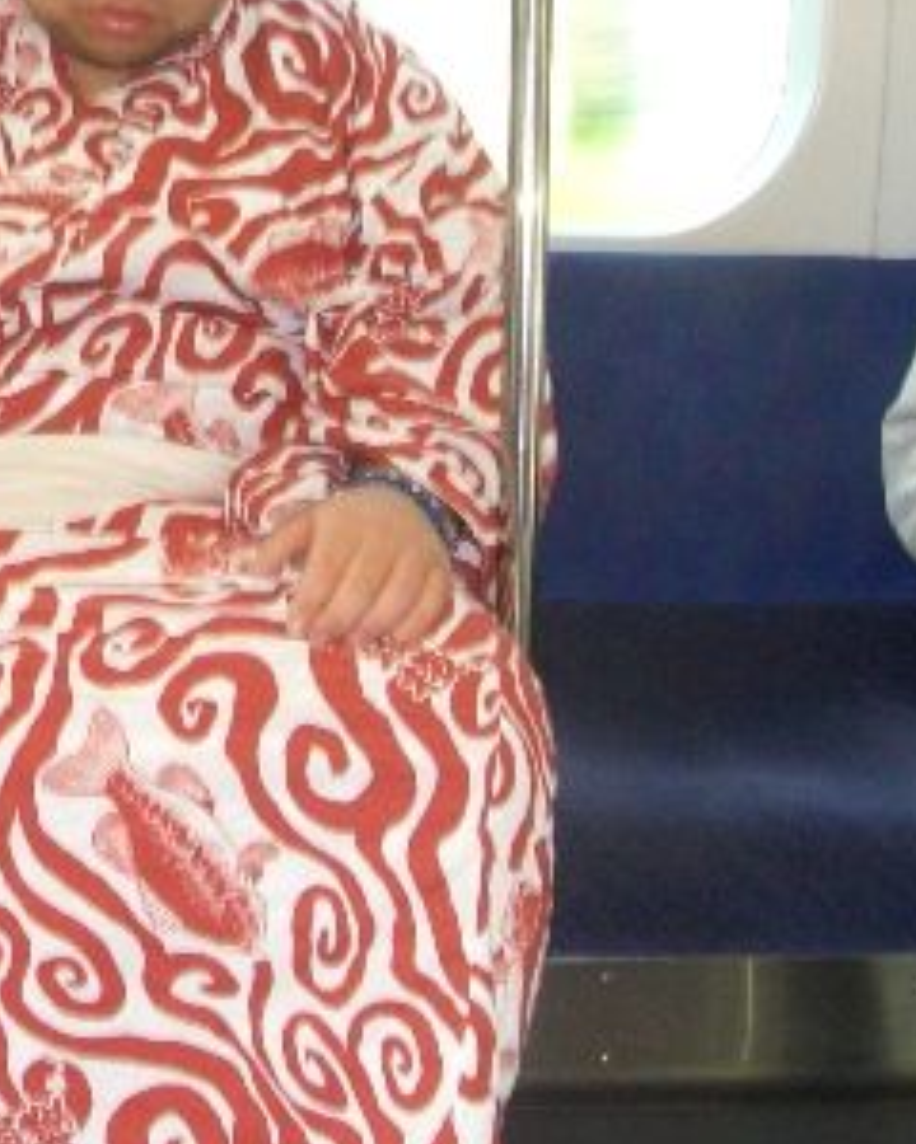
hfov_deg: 20.0
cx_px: 88
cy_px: 541
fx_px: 2542
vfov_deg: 25.4
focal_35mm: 75
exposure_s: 1/40
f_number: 4
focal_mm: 4.8
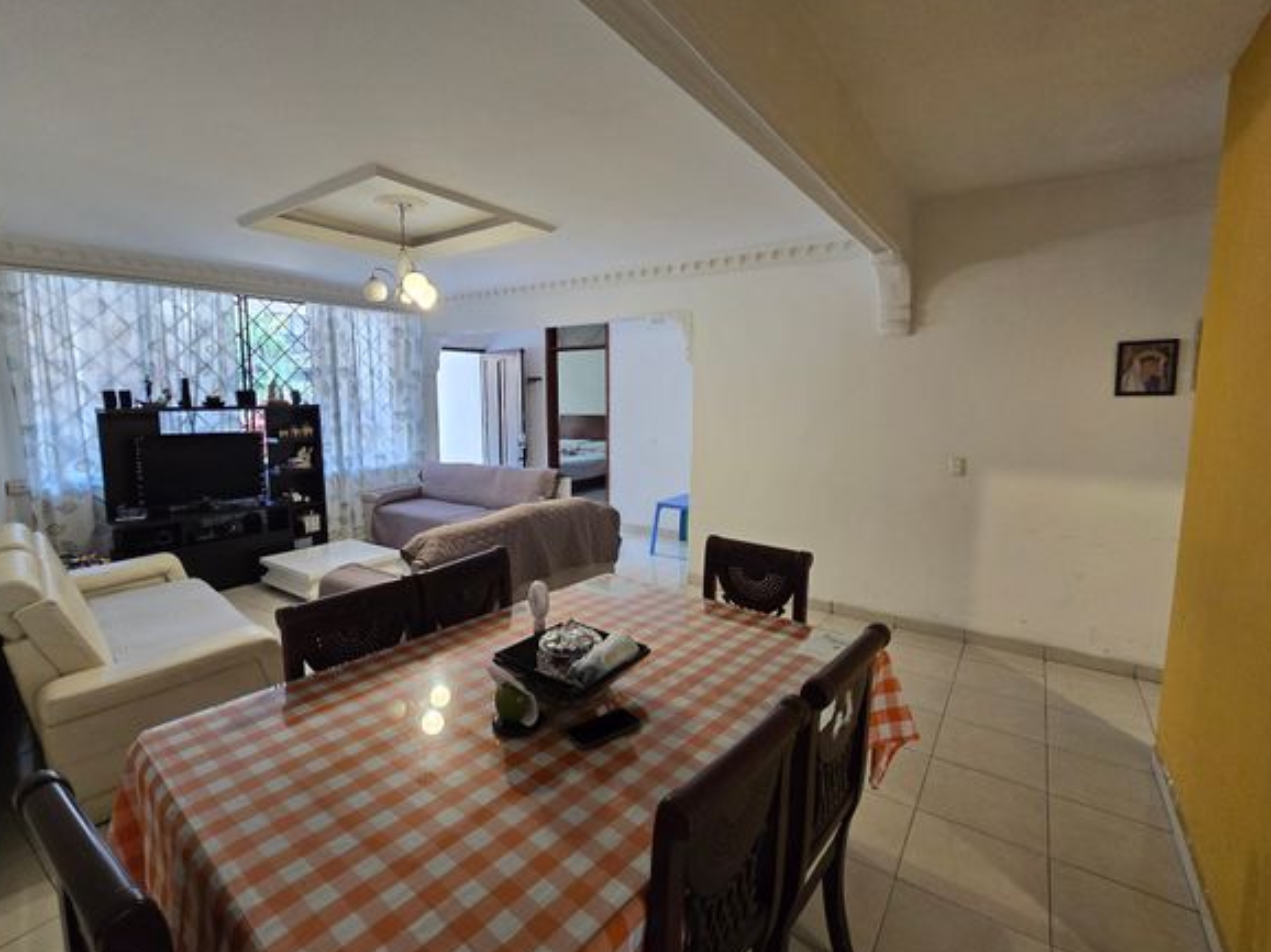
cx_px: 599
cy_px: 457
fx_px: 551
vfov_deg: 81.7
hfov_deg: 98.1
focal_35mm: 15
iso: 250
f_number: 2.2
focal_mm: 2.2
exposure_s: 1/60
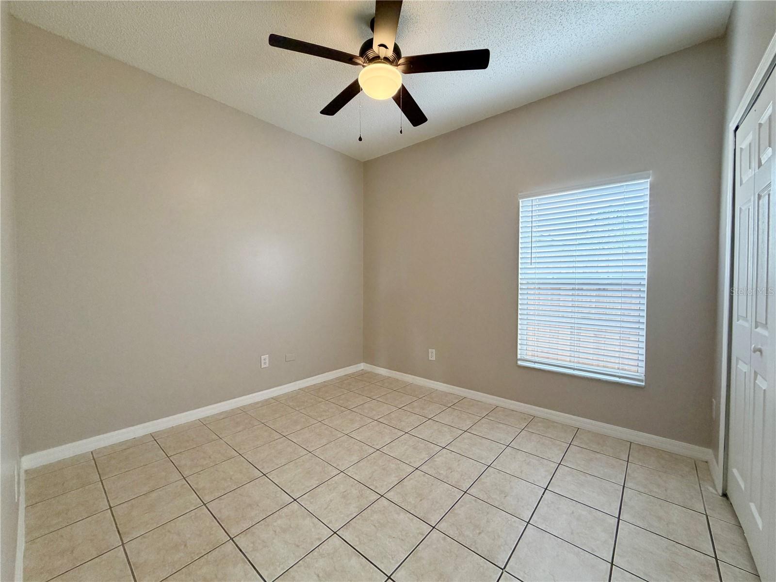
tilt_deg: -1.9
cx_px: 388
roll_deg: +0.3
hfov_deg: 102.1
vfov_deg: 85.7
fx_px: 314
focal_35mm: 14
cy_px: 291
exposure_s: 1/60
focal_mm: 2.22
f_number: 2.2
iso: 160
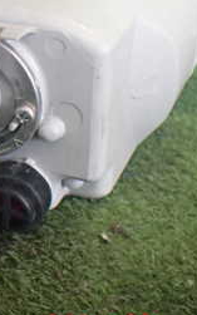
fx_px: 652
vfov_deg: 26.6
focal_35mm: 76
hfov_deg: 16.4
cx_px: -43
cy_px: 60
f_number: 2.3
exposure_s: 1/125
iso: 500
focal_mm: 5.4
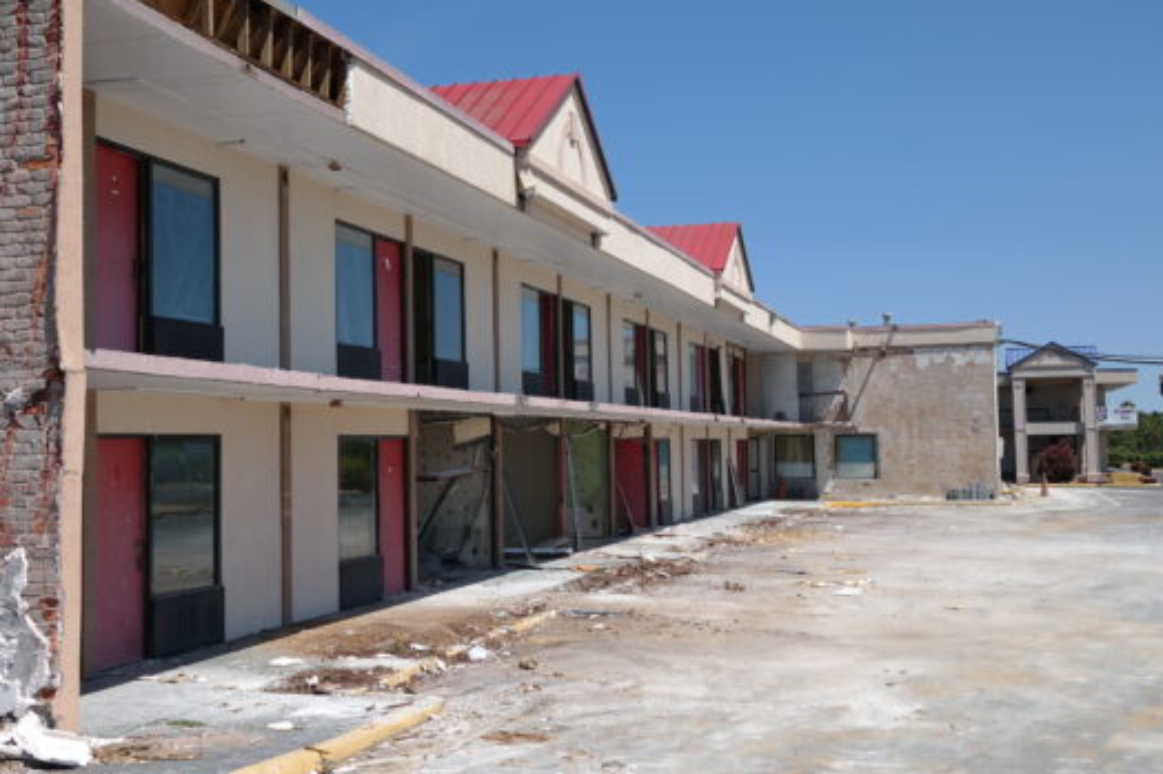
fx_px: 1421
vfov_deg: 30.5
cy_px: 348
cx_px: 459
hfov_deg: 44.3
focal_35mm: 44
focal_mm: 20
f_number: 7.1
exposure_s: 1/400
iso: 100
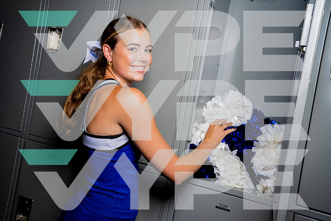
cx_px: 166
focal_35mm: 39
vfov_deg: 34.2
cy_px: 110
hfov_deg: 49.5
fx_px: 359
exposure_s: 1/250
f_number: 8
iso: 320
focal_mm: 39
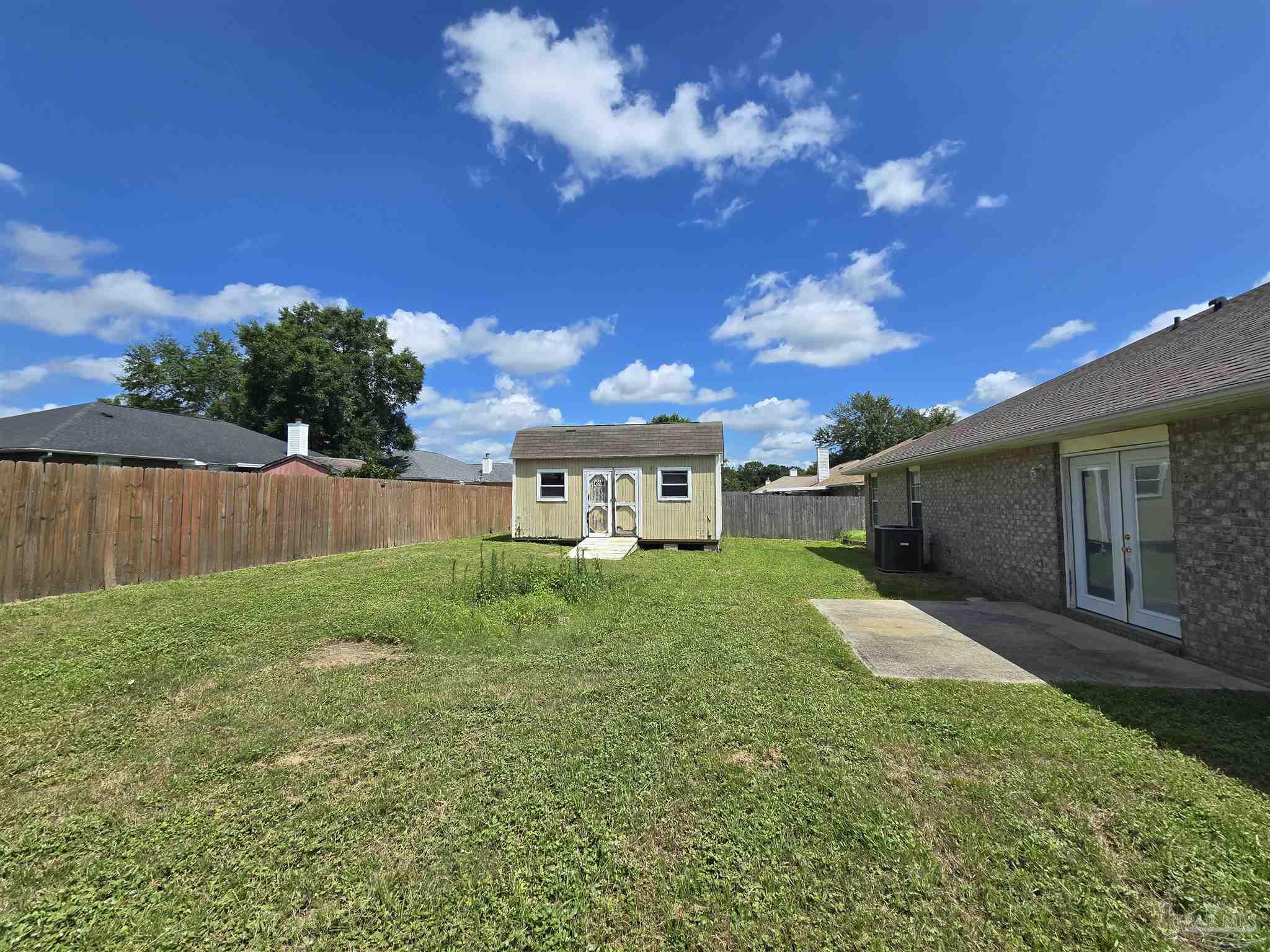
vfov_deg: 89.9
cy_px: 476
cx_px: 635
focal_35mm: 13
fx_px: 477
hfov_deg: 106.2
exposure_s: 1/3034
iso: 50
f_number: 2.2
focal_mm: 2.2
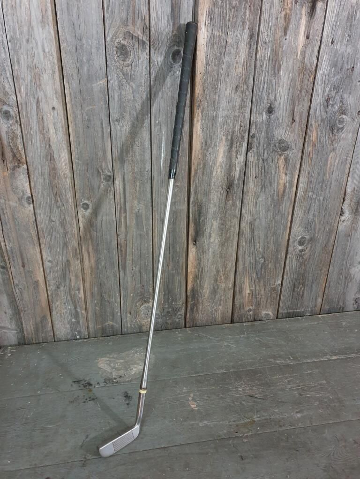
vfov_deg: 67.3
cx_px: 180
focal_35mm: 26
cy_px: 240
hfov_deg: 53.1
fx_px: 361
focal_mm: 4.3
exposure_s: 1/14
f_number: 1.5
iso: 320
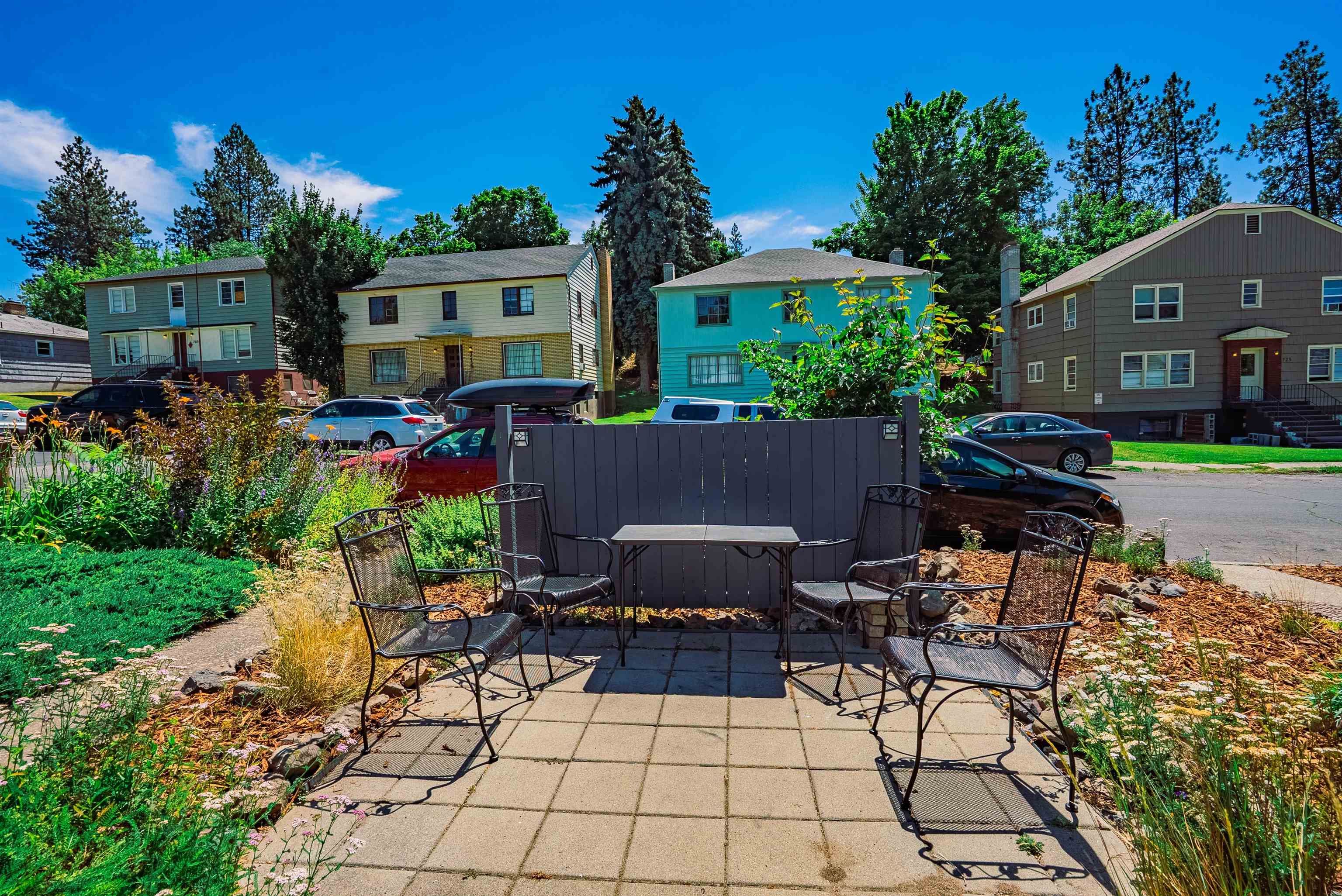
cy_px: 448
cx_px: 671
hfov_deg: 96.7
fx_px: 597
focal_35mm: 16
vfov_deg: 73.8
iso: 400
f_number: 8
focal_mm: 16
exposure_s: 1/8000
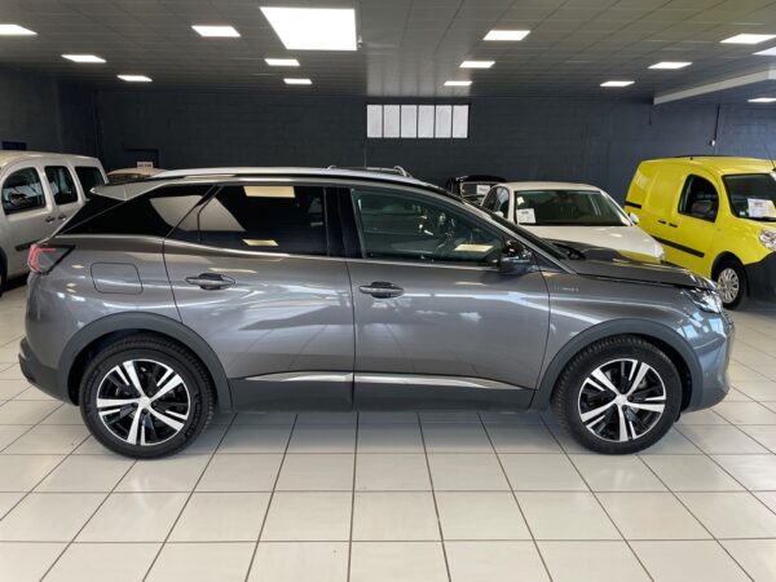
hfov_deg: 67.3
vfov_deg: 53.1
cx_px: 388
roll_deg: -1.3
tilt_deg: -11.1
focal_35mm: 26
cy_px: 291
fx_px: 583
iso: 80
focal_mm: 4.2
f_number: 1.6
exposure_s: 1/121
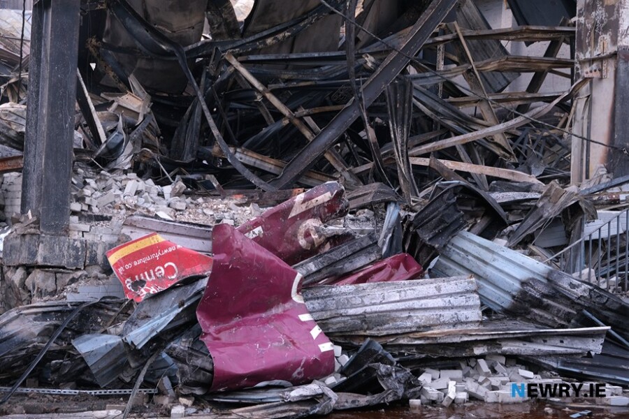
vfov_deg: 20.3
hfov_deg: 30.1
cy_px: 210
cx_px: 314
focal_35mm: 67
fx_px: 1171
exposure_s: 1/105
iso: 800
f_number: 5
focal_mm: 44.4
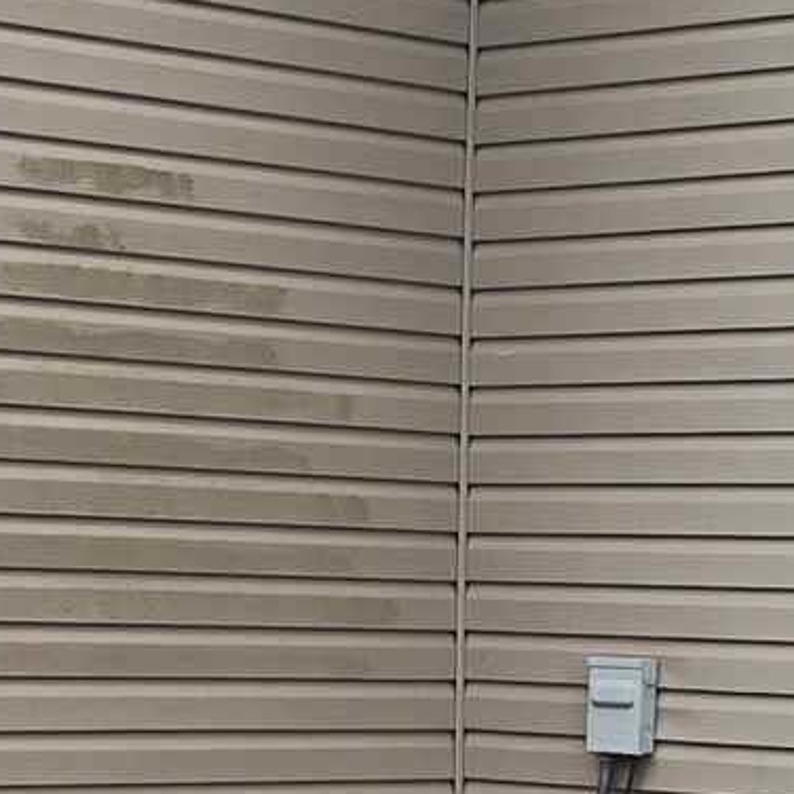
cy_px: 397
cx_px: -93
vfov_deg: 10.5
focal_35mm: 166
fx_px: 4308
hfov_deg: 10.4
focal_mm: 6.3
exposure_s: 1/180
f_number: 1.7
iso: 25
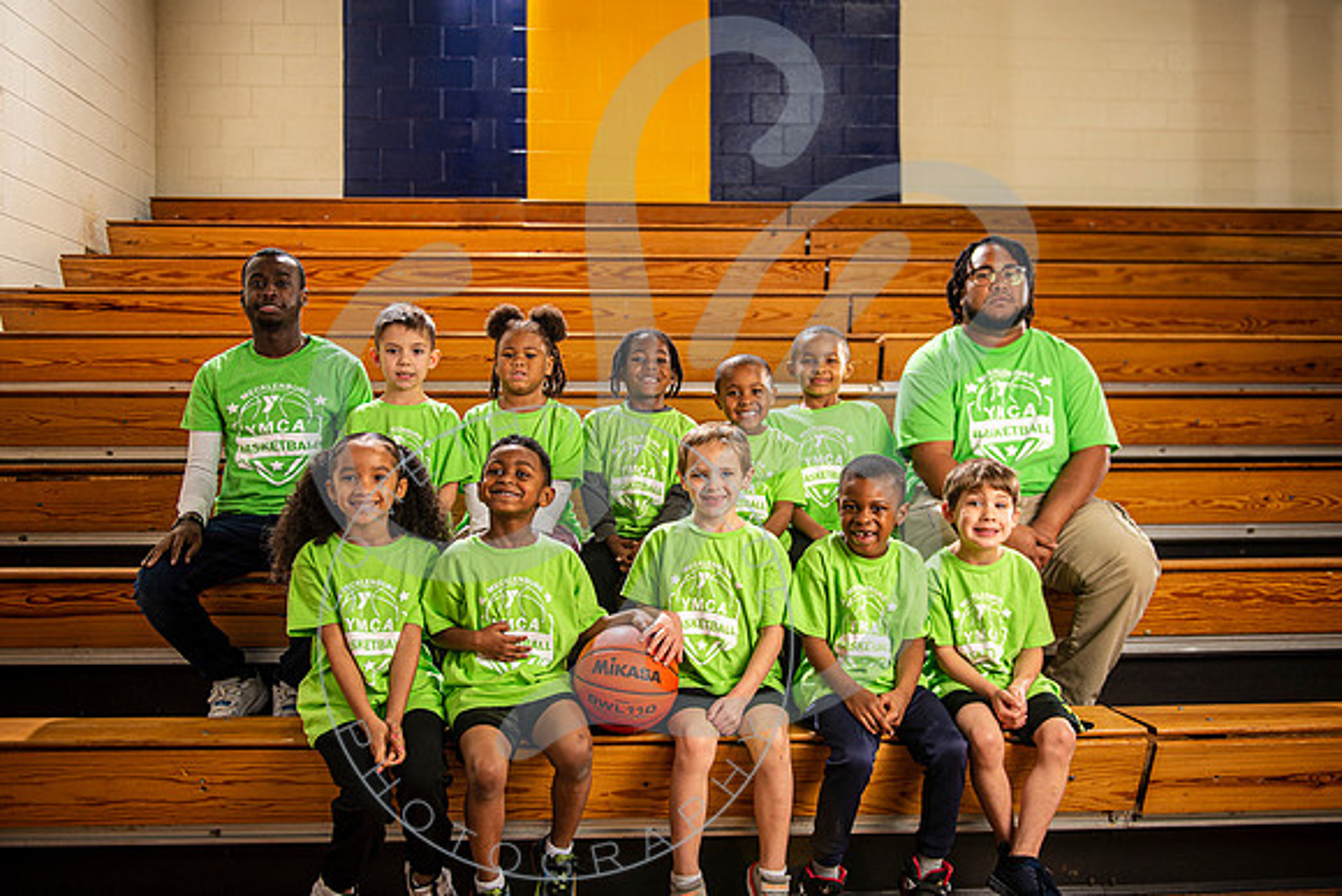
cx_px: 675
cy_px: 448
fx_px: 1169
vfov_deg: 41.9
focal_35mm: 31
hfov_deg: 59.7
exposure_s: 1/200
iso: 100
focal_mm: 31
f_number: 5.6
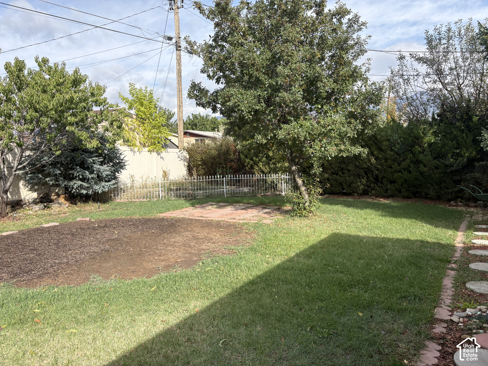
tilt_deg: -4.6
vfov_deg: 53.1
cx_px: 244
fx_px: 367
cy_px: 183
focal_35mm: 26
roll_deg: -0.3
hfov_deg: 67.3
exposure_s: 1/1751
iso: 50
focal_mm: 5.96
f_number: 1.6
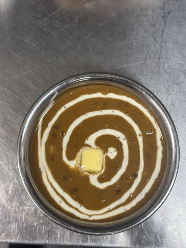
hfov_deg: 30.3
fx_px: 344
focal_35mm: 48
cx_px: 93
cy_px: 124
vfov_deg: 39.7
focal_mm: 6.86
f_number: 1.78
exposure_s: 1/100
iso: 125
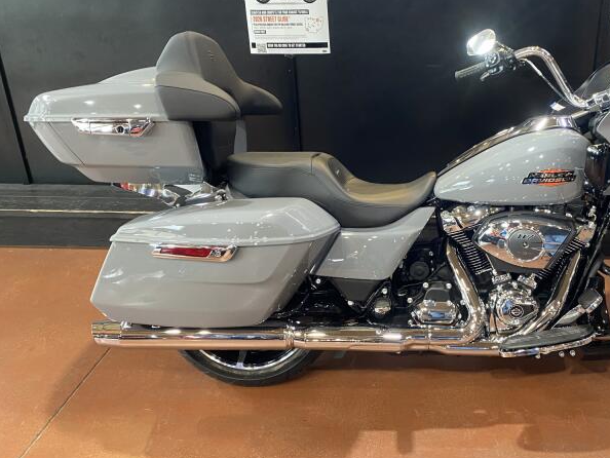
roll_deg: -0.2
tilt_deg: -22.7
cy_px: 205
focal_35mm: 35
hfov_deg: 51.6
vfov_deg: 40.7
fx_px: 617
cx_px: 408
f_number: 1.8
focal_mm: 4.25
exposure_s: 1/60
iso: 250
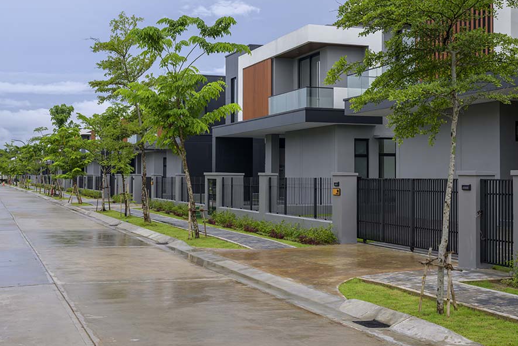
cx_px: 281
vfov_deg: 27.0
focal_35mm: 50
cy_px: 163
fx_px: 720
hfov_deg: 39.6
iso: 560
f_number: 10
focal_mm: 46
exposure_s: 1/320
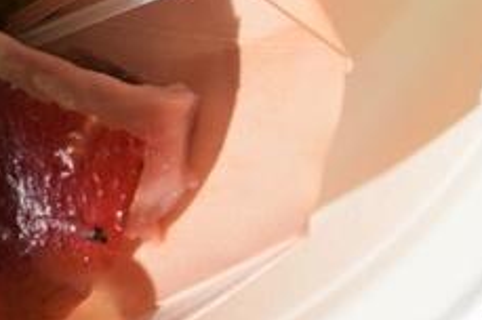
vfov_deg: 8.5
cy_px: 279
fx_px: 2153
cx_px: 834
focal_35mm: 161
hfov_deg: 11.9
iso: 800
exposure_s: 1/40
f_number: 4
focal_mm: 46
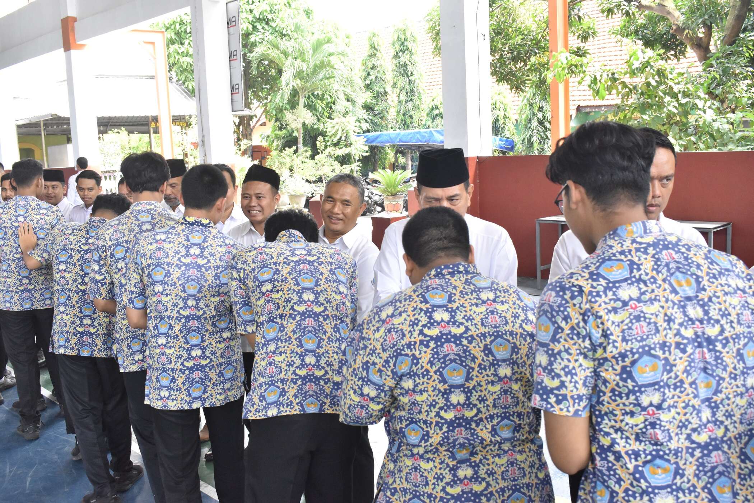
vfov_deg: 38.4
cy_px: 252
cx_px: 377
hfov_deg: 55.1
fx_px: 723
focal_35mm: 34
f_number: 6.3
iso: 2000
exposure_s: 1/250
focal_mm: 23
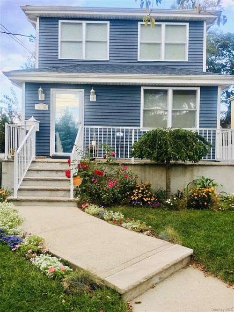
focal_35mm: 29
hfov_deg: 48.2
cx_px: 117
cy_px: 156
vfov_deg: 61.7
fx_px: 261
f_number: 2.2
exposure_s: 1/120
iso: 25
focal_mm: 4.15
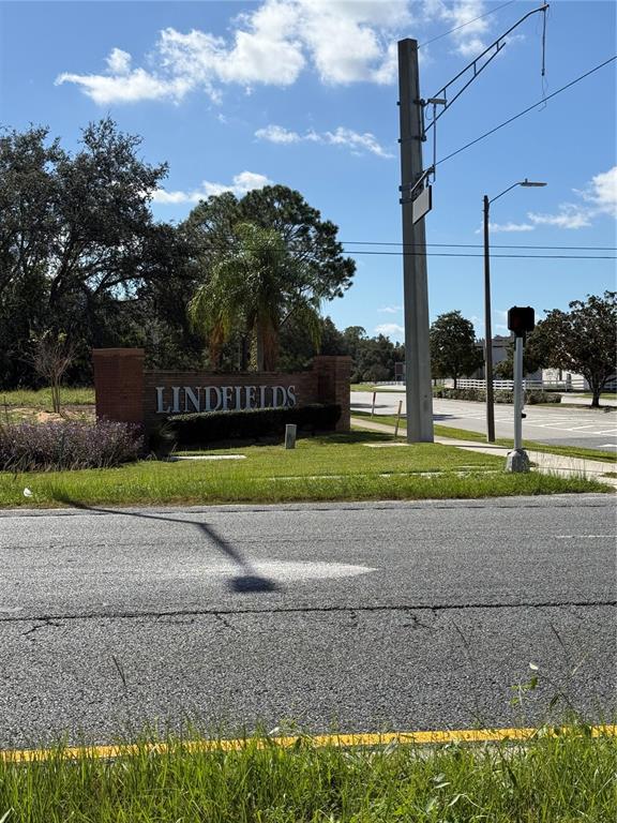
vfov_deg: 39.7
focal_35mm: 48
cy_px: 412
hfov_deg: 30.3
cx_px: 308
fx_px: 1141
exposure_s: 1/7143
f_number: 1.78
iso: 80
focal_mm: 6.76
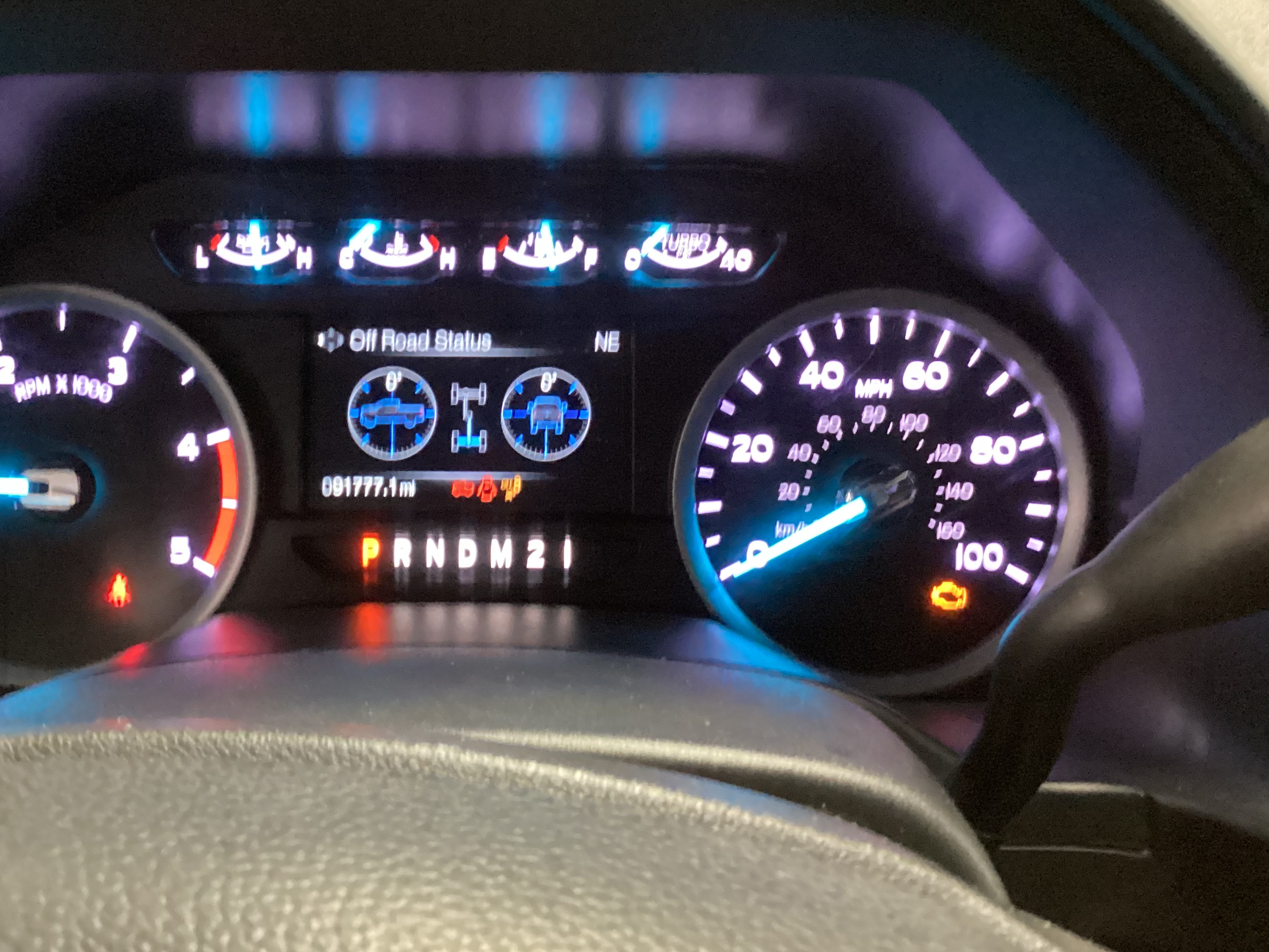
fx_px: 1430
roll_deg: -1.1
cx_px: 529
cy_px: 444
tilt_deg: -26.0
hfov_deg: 47.7
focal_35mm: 39
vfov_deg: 36.8
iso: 800
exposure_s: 1/24
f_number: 2.4
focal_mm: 3.3
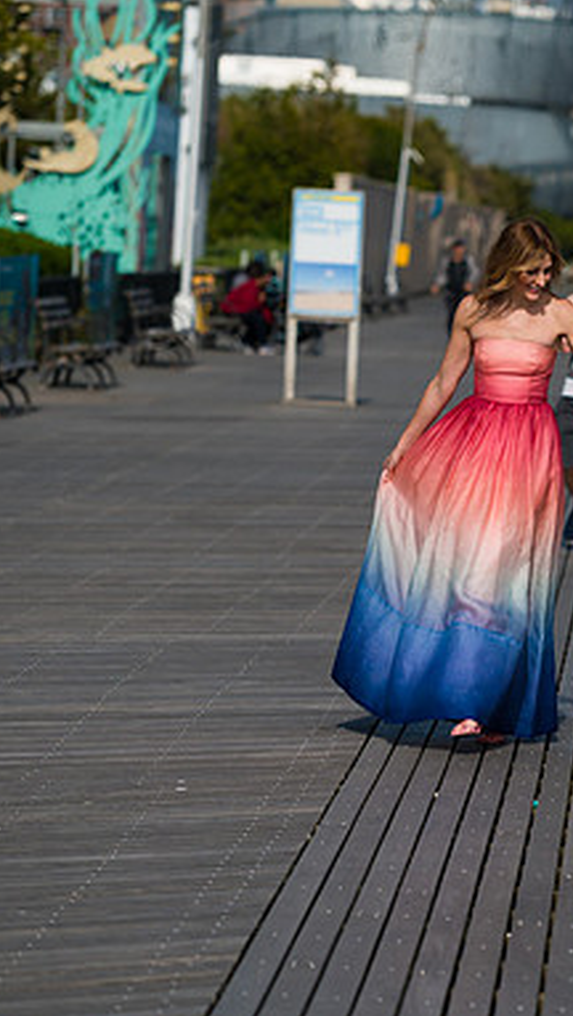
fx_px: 5338
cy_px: 507
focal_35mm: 198
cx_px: 600
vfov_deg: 10.9
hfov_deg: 6.1
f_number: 4
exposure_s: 1/6400
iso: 200
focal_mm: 125
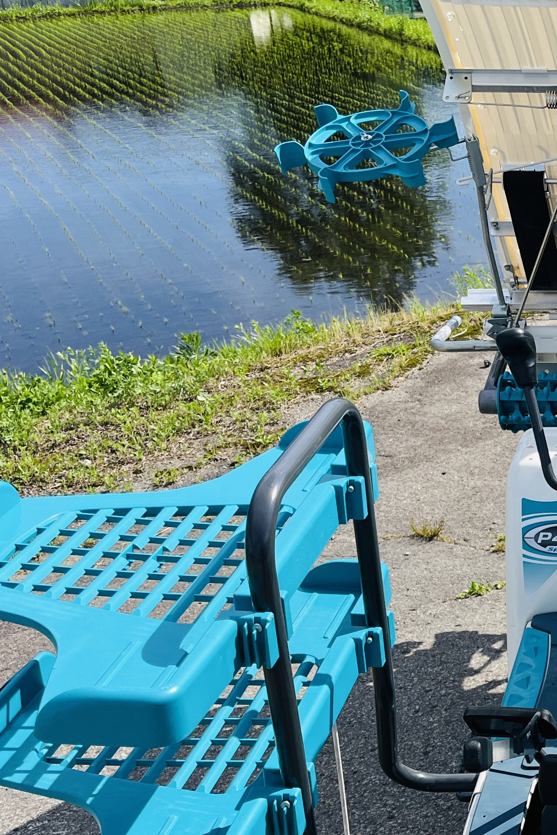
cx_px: 760
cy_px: 534
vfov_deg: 36.0
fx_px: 1276
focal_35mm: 55
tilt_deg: -26.8
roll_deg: +1.7
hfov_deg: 21.7
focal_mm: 5.1
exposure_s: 1/3215
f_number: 1.6
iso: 50
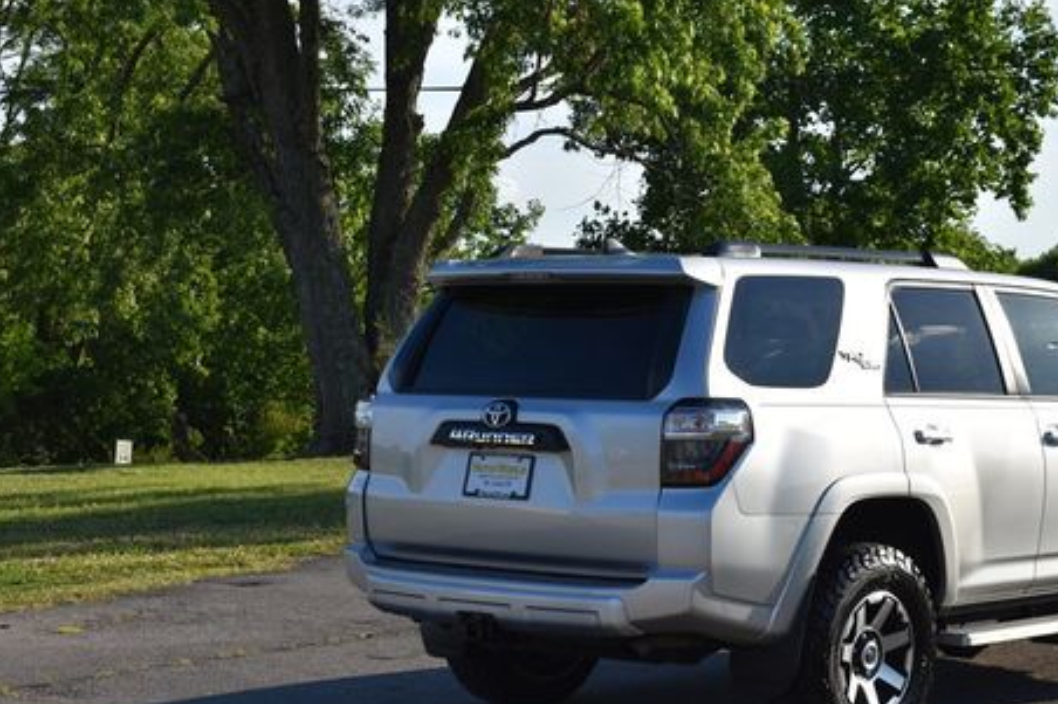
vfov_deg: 16.1
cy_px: 333
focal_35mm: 85
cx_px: 695
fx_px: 2497
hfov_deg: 23.8
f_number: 8
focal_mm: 40
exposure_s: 1/250
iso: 100
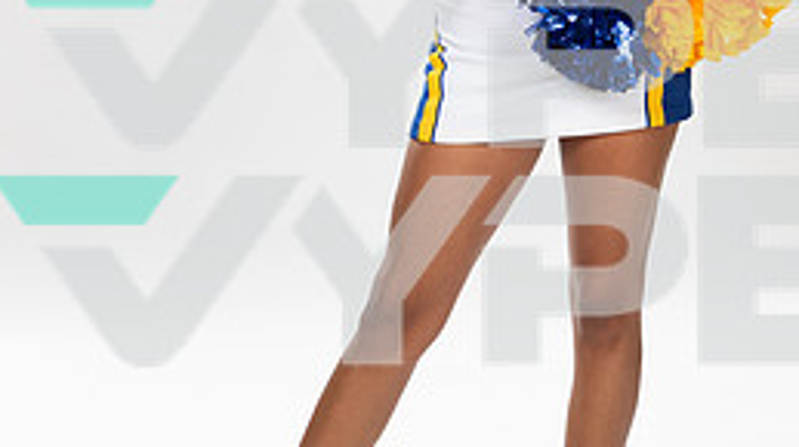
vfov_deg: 10.6
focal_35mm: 113
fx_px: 2391
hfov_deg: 19.0
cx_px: 453
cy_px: 55
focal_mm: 62
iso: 800
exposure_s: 1/320
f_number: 7.1
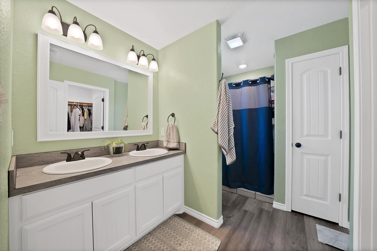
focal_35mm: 12
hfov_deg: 112.6
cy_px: 126
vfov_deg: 90.0
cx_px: 188
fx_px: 126
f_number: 9
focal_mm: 12
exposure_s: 1/6
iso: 640
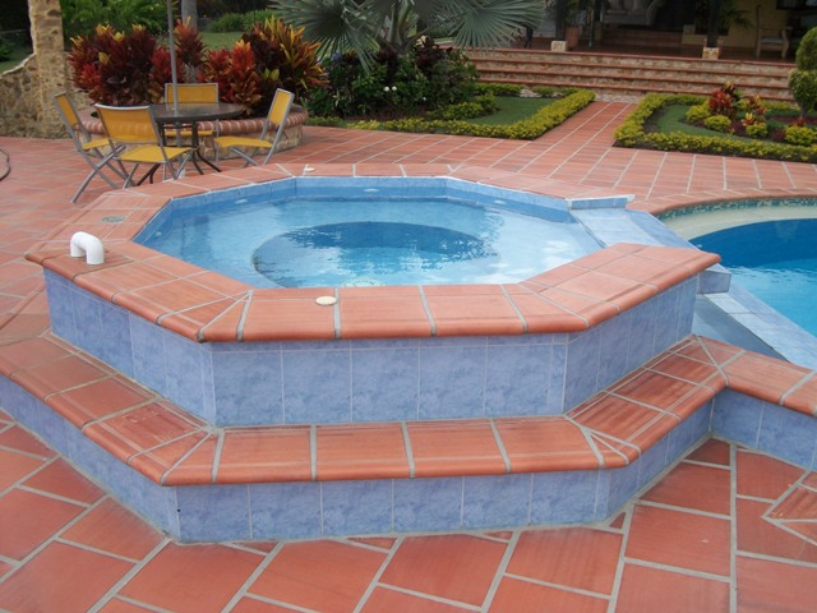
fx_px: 755
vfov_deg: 44.2
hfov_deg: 56.8
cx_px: 408
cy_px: 306
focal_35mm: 32
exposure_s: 1/250
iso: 80
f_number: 5.5
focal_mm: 5.7
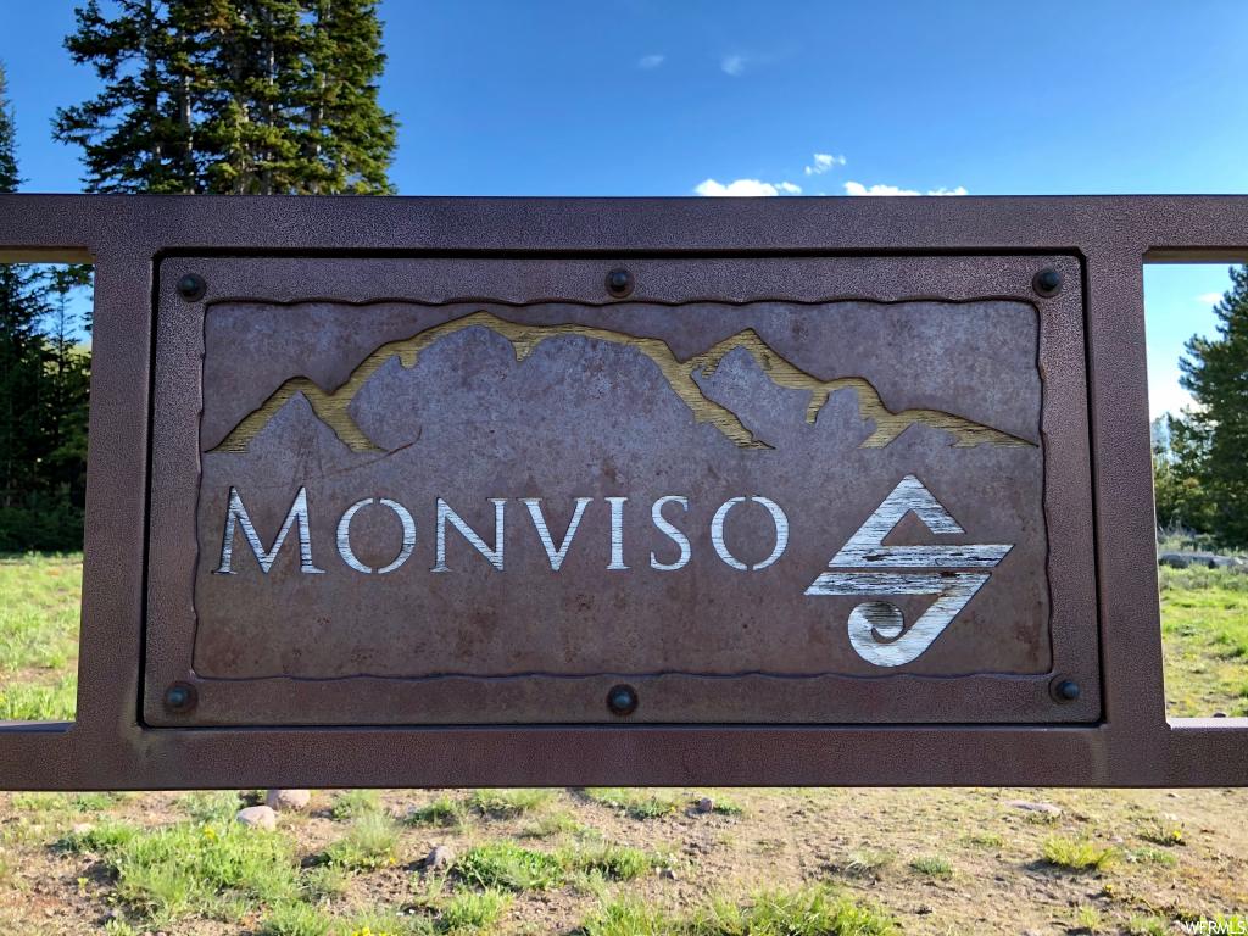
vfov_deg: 49.7
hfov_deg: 63.4
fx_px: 1009
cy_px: 468
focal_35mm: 28
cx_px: 624
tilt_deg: +6.7
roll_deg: -0.7
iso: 20
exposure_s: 1/164
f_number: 1.8
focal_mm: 3.99
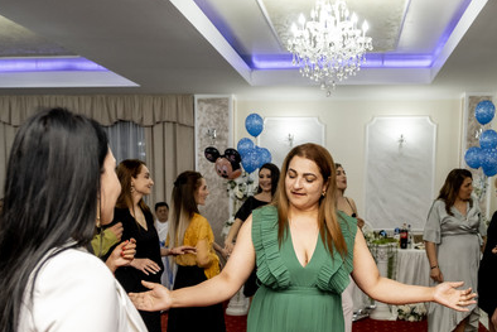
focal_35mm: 39
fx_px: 539
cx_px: 298
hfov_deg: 49.2
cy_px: 266
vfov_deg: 33.3
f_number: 2.8
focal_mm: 16
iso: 1000
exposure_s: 1/160
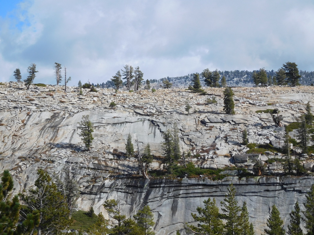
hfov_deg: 17.6
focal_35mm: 112
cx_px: 157
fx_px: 1016
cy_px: 118
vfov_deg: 13.2
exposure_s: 1/800
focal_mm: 20
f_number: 4.9
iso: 125
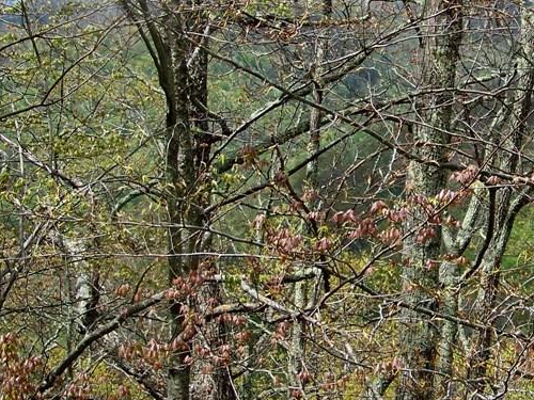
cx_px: 406
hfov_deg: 15.4
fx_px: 1959
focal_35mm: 127
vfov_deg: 11.7
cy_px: 118
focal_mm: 10.5
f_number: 3.2
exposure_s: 1/640
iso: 64
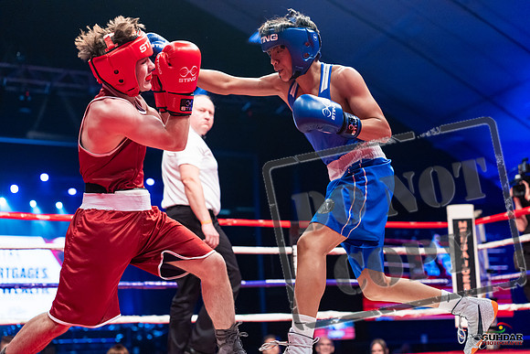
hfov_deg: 39.6
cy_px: 177
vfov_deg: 27.0
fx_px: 736
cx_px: 265
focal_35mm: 50
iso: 3200
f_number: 2.5
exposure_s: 1/1000
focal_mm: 50
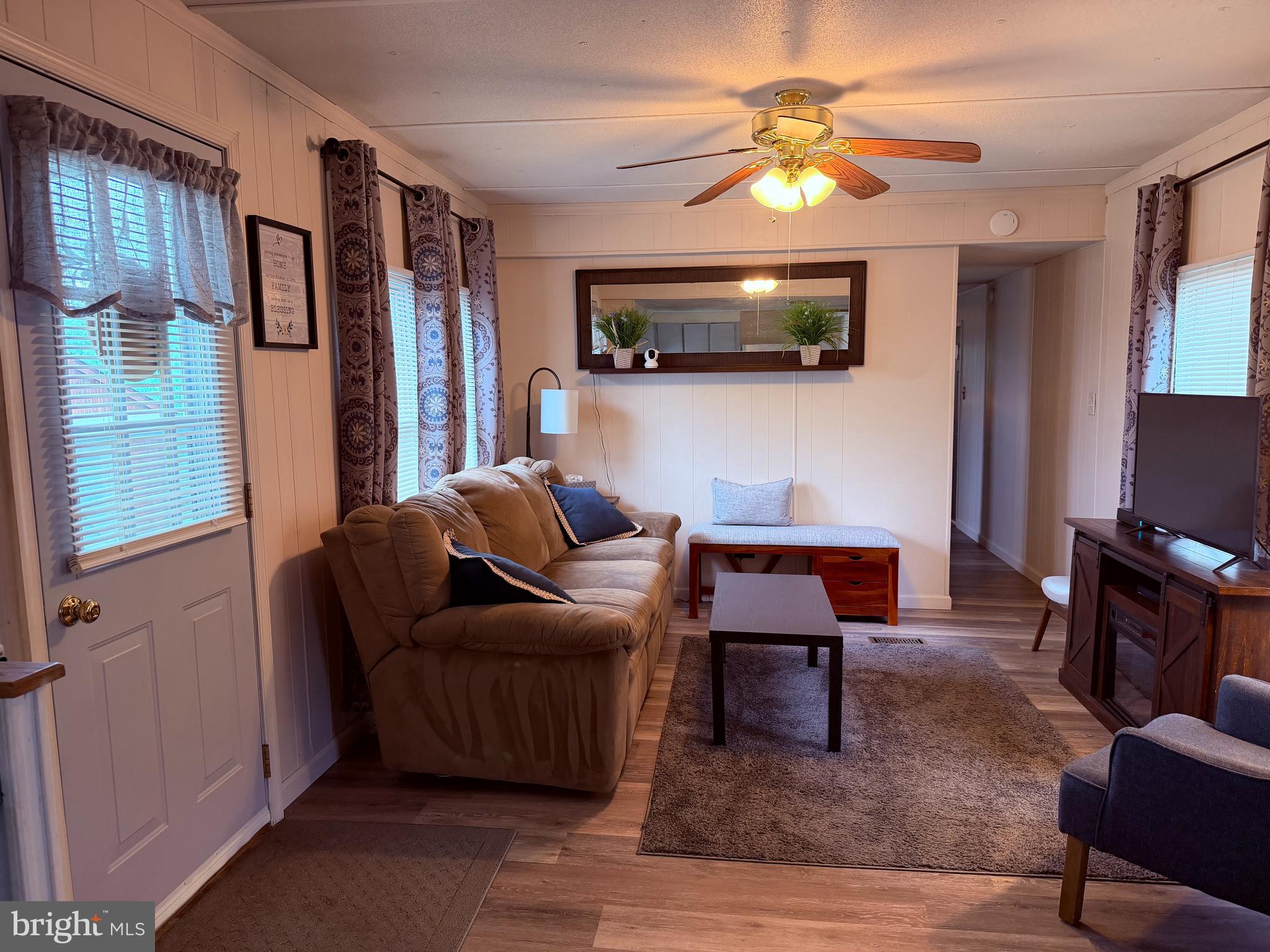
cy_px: 476
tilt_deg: -7.5
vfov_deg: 56.8
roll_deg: +1.2
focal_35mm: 24
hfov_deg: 71.6
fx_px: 881
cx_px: 635
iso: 200
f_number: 1.78
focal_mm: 6.76
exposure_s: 1/60
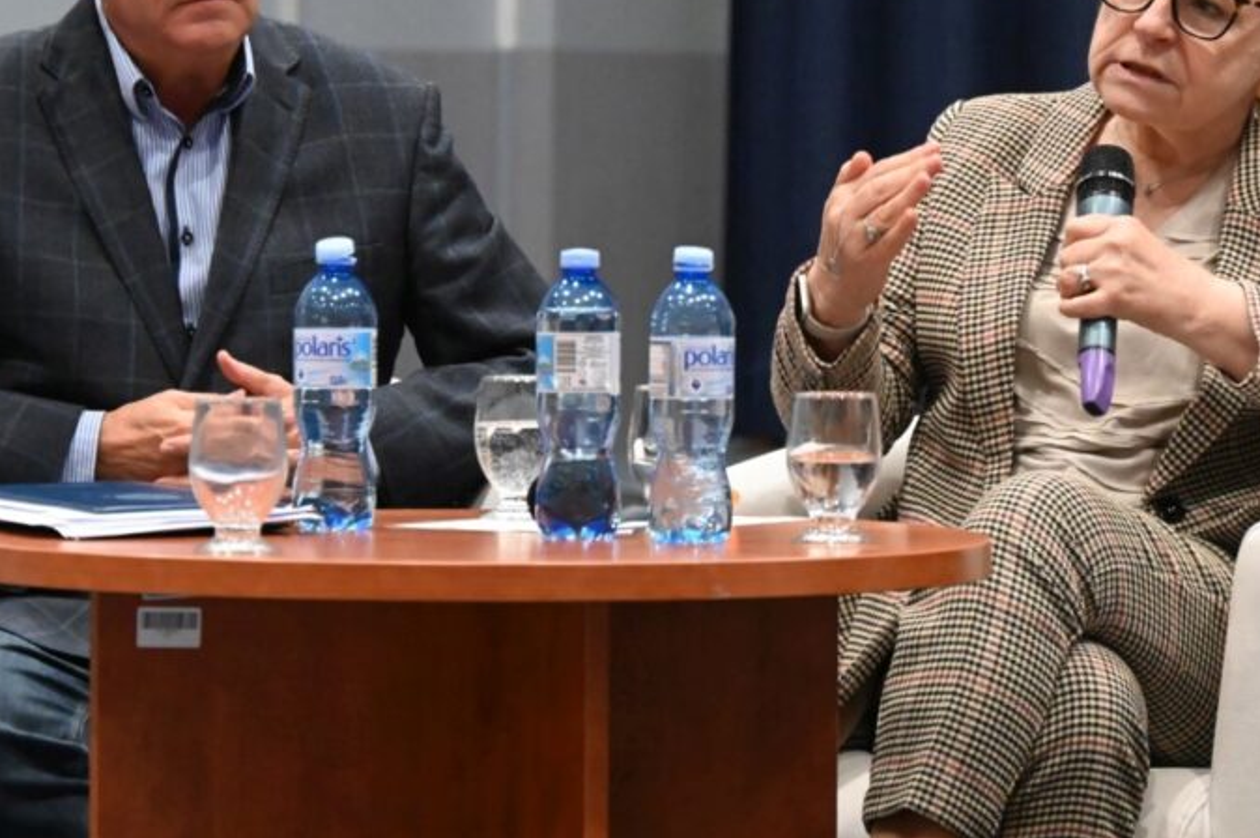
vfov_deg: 5.6
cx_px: 611
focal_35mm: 243
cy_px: 252
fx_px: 8497
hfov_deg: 8.5
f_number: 6.3
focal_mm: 160
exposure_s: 1/400
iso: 16000
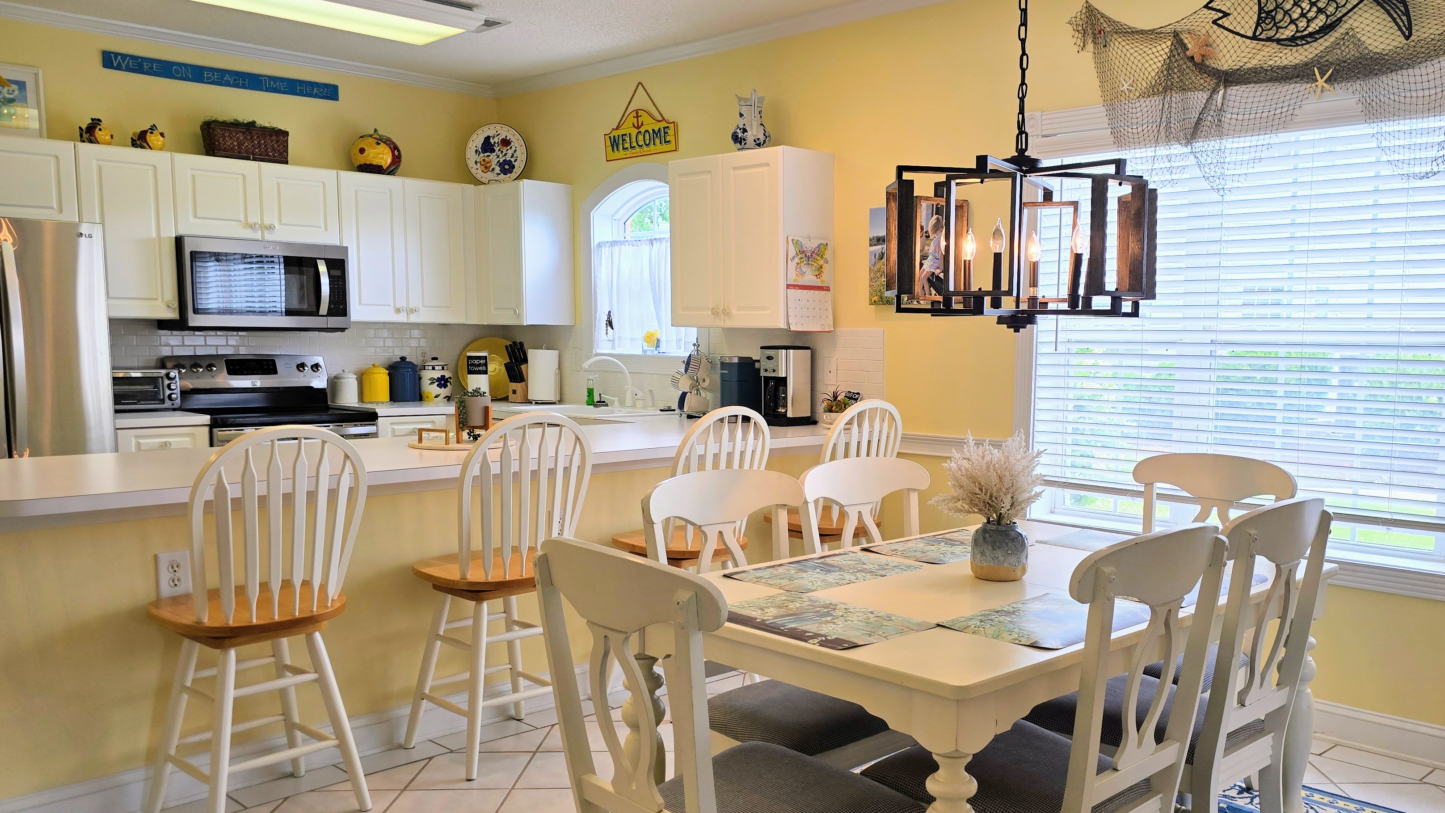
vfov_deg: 37.7
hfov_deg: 62.0
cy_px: 463
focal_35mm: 31
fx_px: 1188
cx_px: 879
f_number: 1.7
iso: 20
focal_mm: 6.3
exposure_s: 1/120
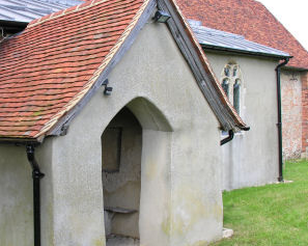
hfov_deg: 35.2
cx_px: 114
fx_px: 483
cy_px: 135
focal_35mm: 53
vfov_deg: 28.6
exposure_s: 1/82.8
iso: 50
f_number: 4
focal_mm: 8.9
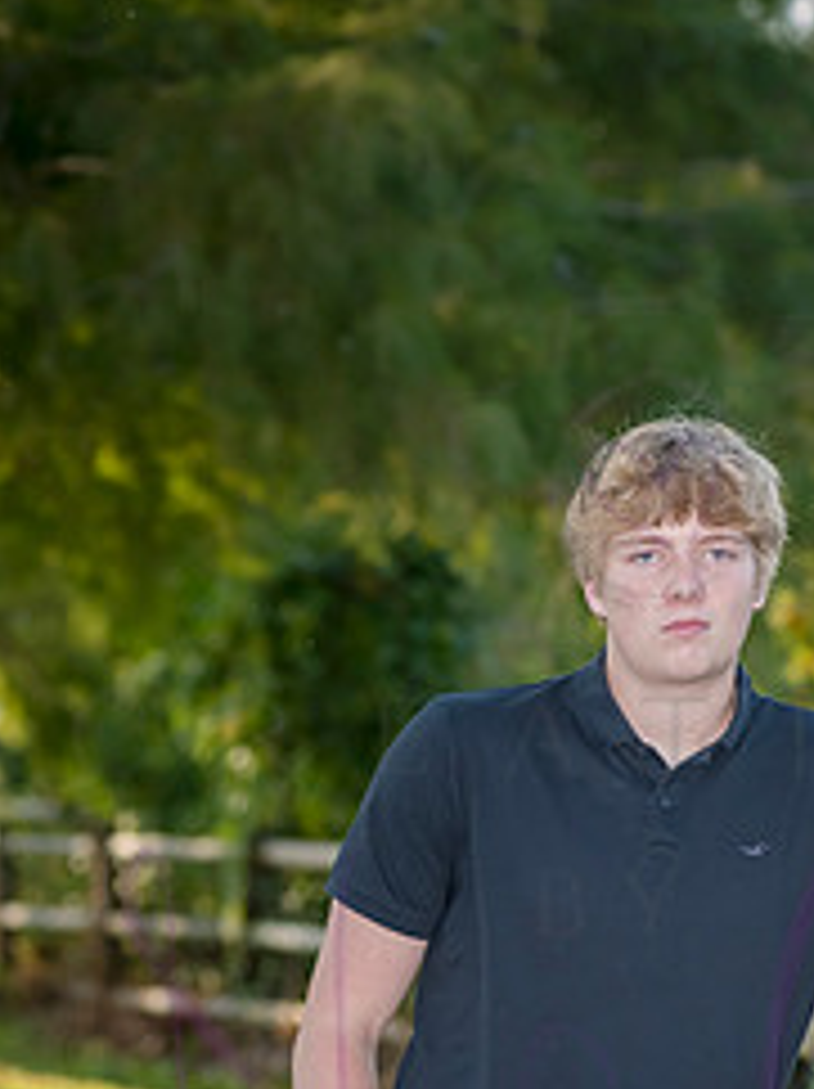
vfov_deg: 11.0
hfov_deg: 8.3
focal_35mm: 179
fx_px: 5622
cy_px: 896
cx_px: 670
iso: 800
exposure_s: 1/640
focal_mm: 100
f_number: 4.5
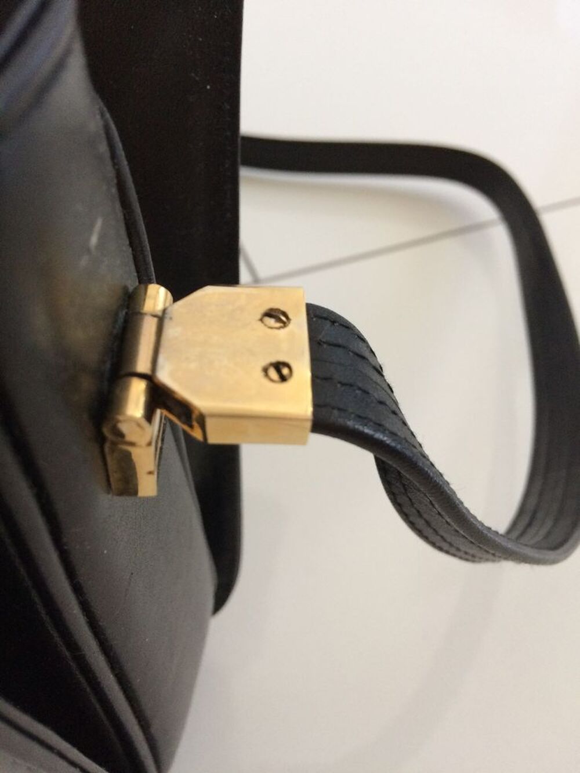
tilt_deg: -53.0
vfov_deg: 61.7
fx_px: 648
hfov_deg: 48.2
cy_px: 386
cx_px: 290
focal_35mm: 29
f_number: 2.2
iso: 250
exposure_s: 1/33
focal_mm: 4.15
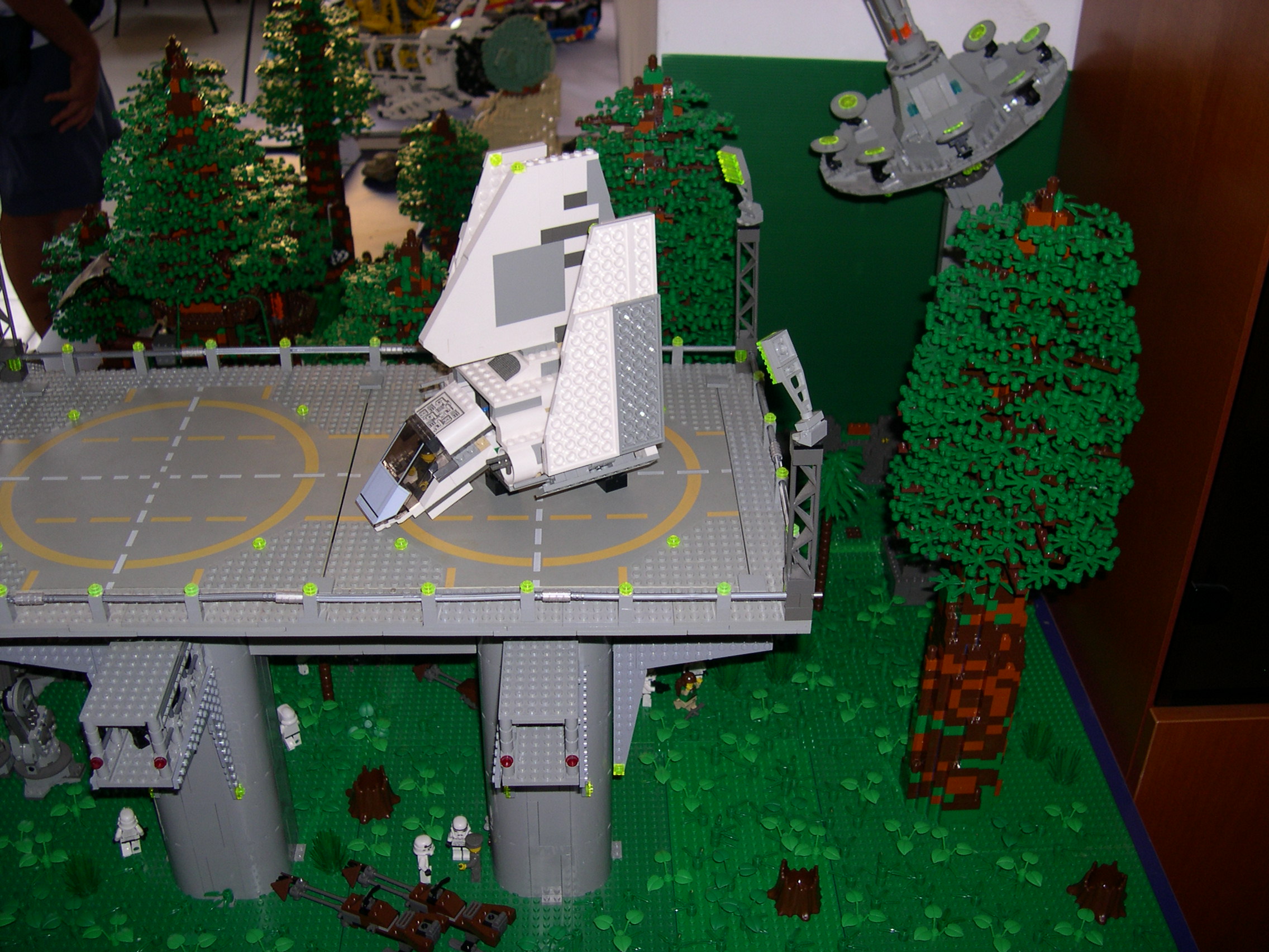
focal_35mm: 38
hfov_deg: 49.0
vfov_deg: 37.7
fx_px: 1393
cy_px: 476
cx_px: 634
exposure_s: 1/60
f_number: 2.8
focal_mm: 8
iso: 100
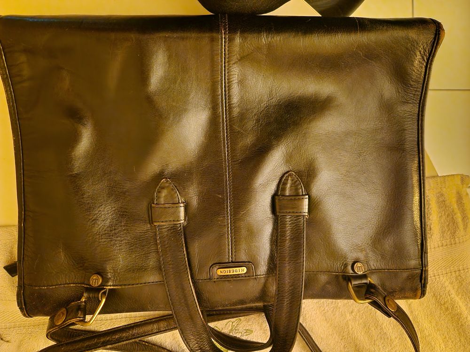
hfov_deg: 73.9
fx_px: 312
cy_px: 176
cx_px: 235
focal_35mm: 23
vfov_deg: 58.9
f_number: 1.8
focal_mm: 5.4
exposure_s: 1/13
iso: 1250
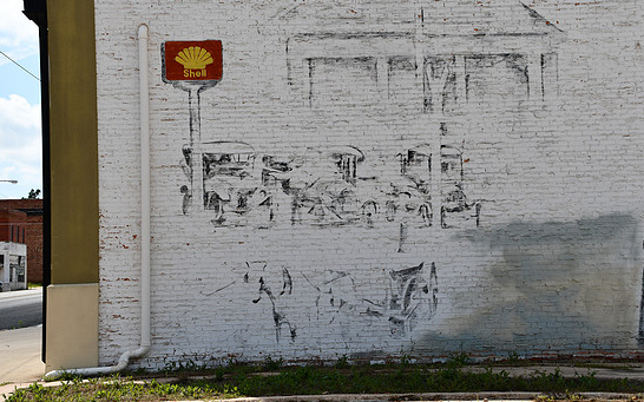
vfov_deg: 20.0
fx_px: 1141
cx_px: 340
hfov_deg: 31.5
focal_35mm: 65
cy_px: 177
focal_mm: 40
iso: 100
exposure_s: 1/320
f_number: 9
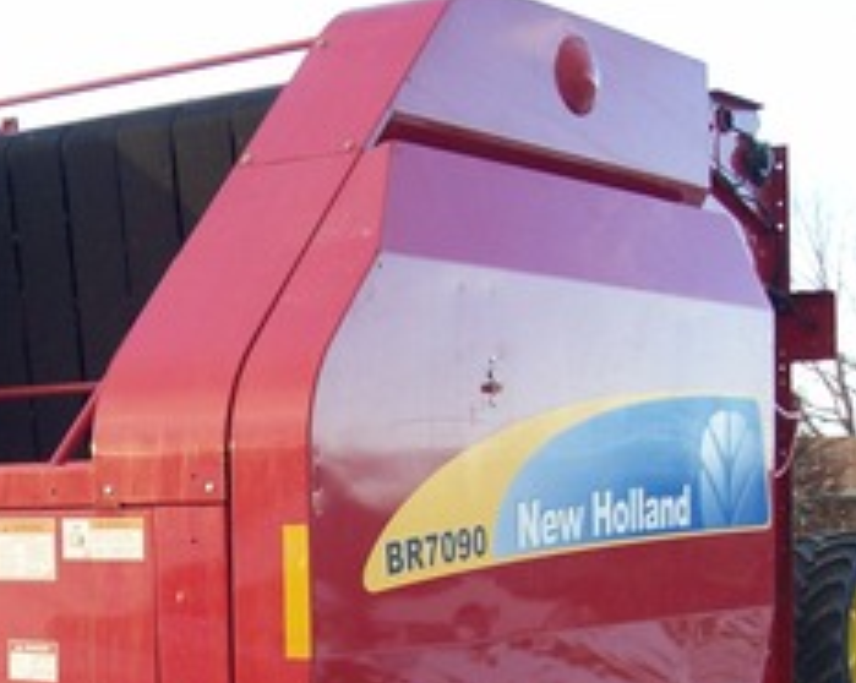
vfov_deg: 18.1
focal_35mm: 82
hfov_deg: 23.0
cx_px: 176
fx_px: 2076
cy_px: 723
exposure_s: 1/87.9
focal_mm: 6
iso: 80
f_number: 2.7
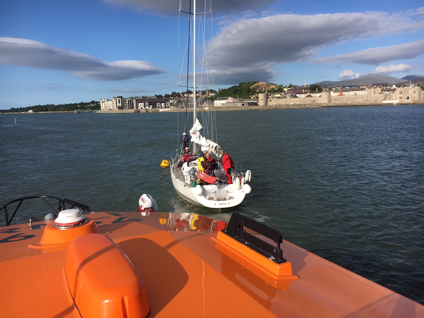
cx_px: 212
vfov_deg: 48.2
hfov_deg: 61.7
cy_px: 159
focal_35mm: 29
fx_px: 355
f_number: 2.2
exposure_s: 1/1603
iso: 25
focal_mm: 4.15
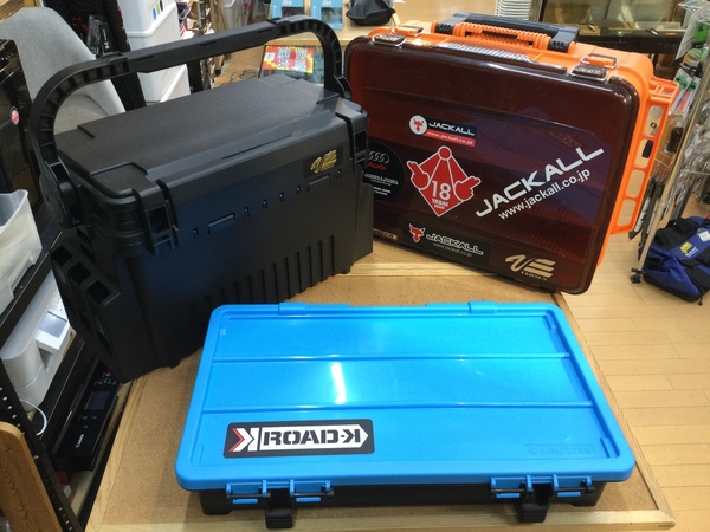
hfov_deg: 58.4
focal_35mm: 31
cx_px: 355
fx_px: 636
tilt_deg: -35.3
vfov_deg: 45.4
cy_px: 266
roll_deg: -2.1
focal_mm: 3.3
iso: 64
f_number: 2.4
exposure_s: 1/30
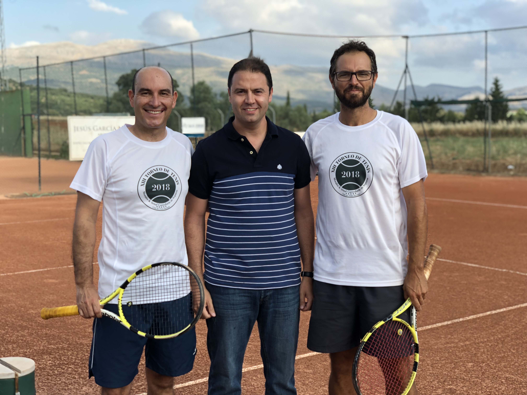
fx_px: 792
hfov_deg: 36.8
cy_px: 198
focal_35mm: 52
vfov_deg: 28.0
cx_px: 264
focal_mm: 6
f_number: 2.4
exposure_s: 1/223
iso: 16
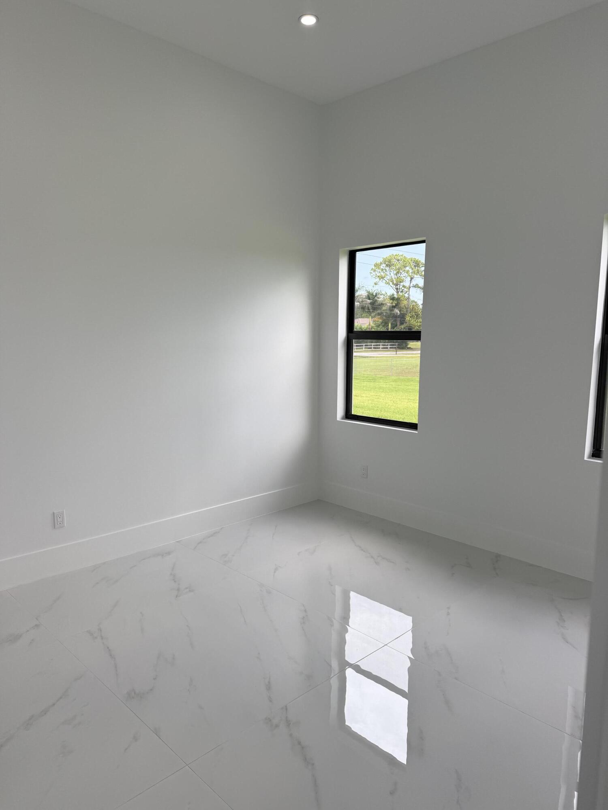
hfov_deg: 56.8
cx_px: 304
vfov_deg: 71.6
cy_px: 405
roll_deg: -0.8
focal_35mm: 24
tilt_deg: -5.7
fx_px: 562
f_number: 1.78
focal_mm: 6.76
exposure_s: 1/728
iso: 100
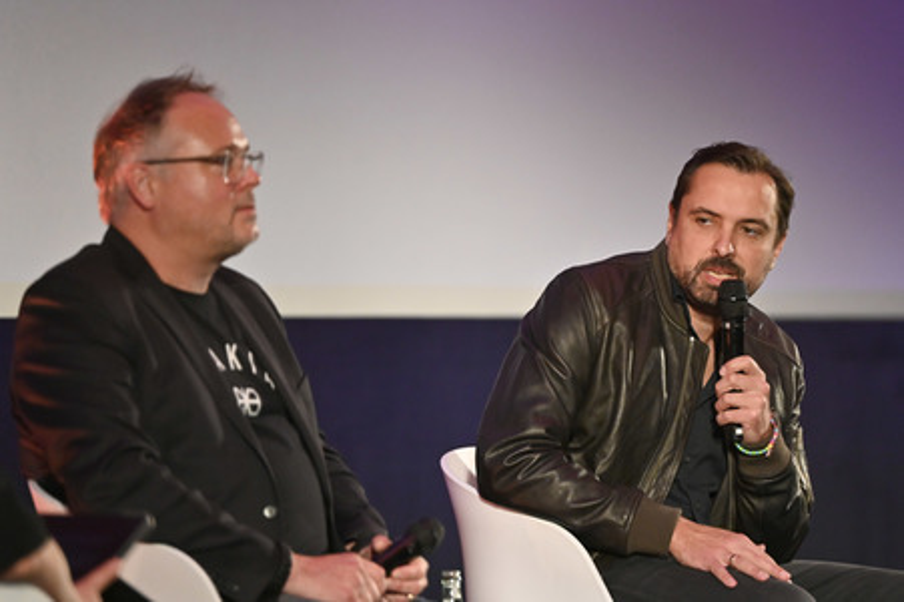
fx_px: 5018
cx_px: 452
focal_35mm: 200
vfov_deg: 6.9
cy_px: 301
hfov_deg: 10.3
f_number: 2.8
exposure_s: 1/400
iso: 3200
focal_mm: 200
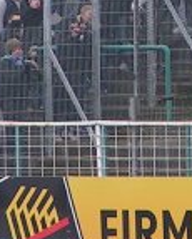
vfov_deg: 1.4
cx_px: 160
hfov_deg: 1.1
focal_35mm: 1412
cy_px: -40
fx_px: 9998
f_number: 3.5
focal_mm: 39.6
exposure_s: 1/320
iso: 64
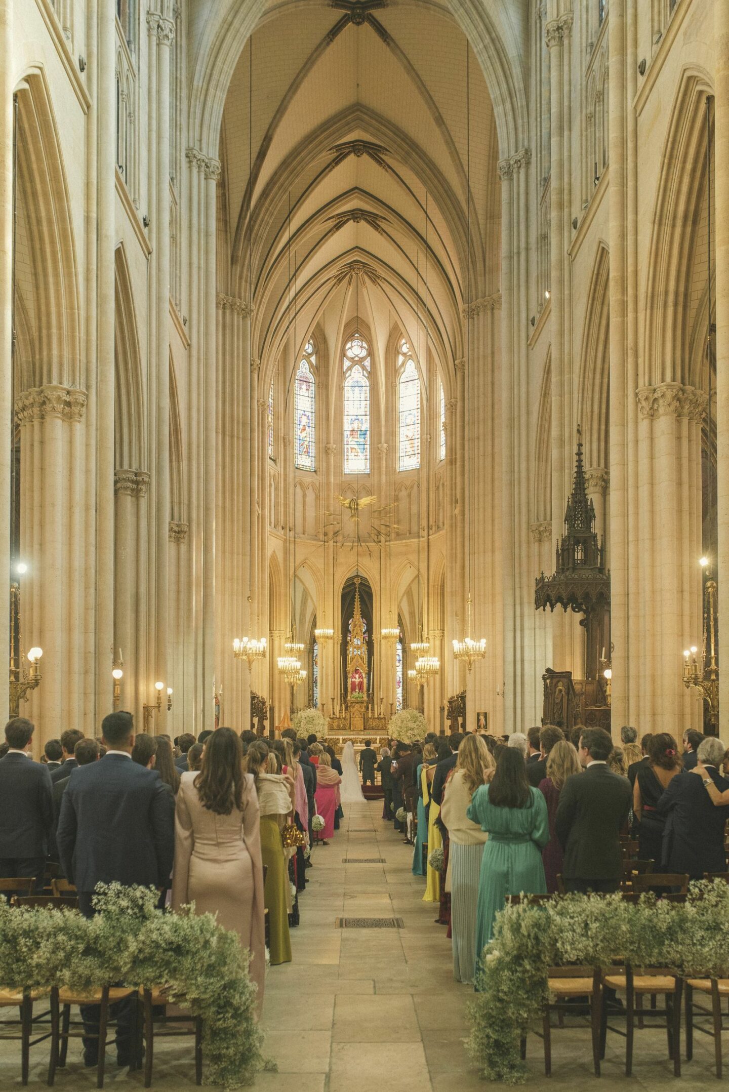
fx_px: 1062
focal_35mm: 35
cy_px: 546
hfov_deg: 37.9
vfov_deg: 54.4
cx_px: 364
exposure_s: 1/160
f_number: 2.8
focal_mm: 35
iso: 1600
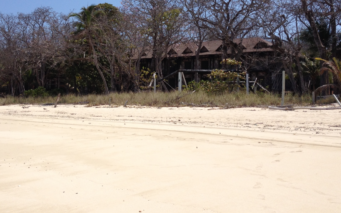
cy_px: 76
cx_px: 155
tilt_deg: +1.5
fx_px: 483
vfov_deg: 24.8
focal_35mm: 52
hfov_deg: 38.8
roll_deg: -1.2
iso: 50
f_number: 2.4
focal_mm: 4.28
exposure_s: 1/2762
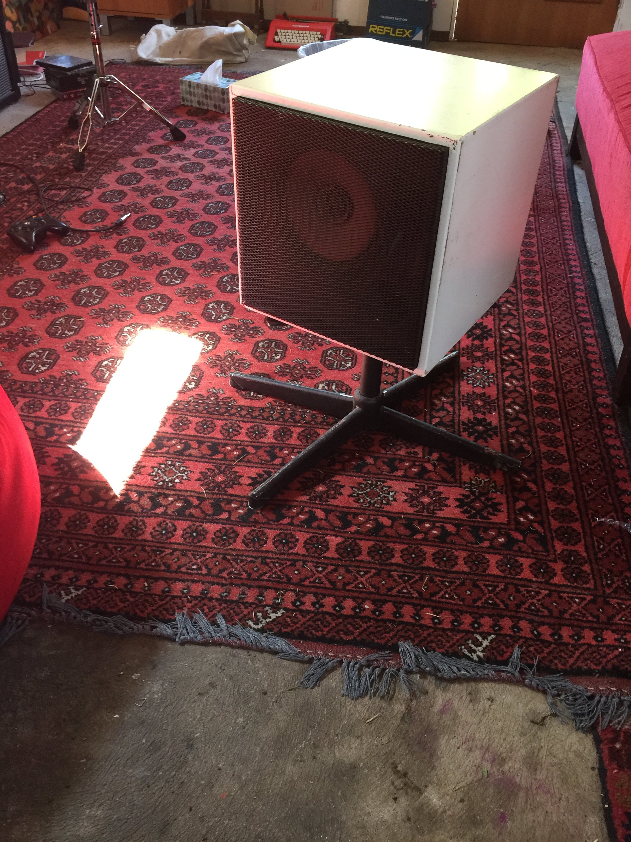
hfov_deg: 48.2
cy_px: 421
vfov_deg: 61.7
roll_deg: -2.0
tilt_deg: -40.8
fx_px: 705
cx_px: 316
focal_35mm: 29
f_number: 2.2
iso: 80
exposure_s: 1/17
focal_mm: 4.15
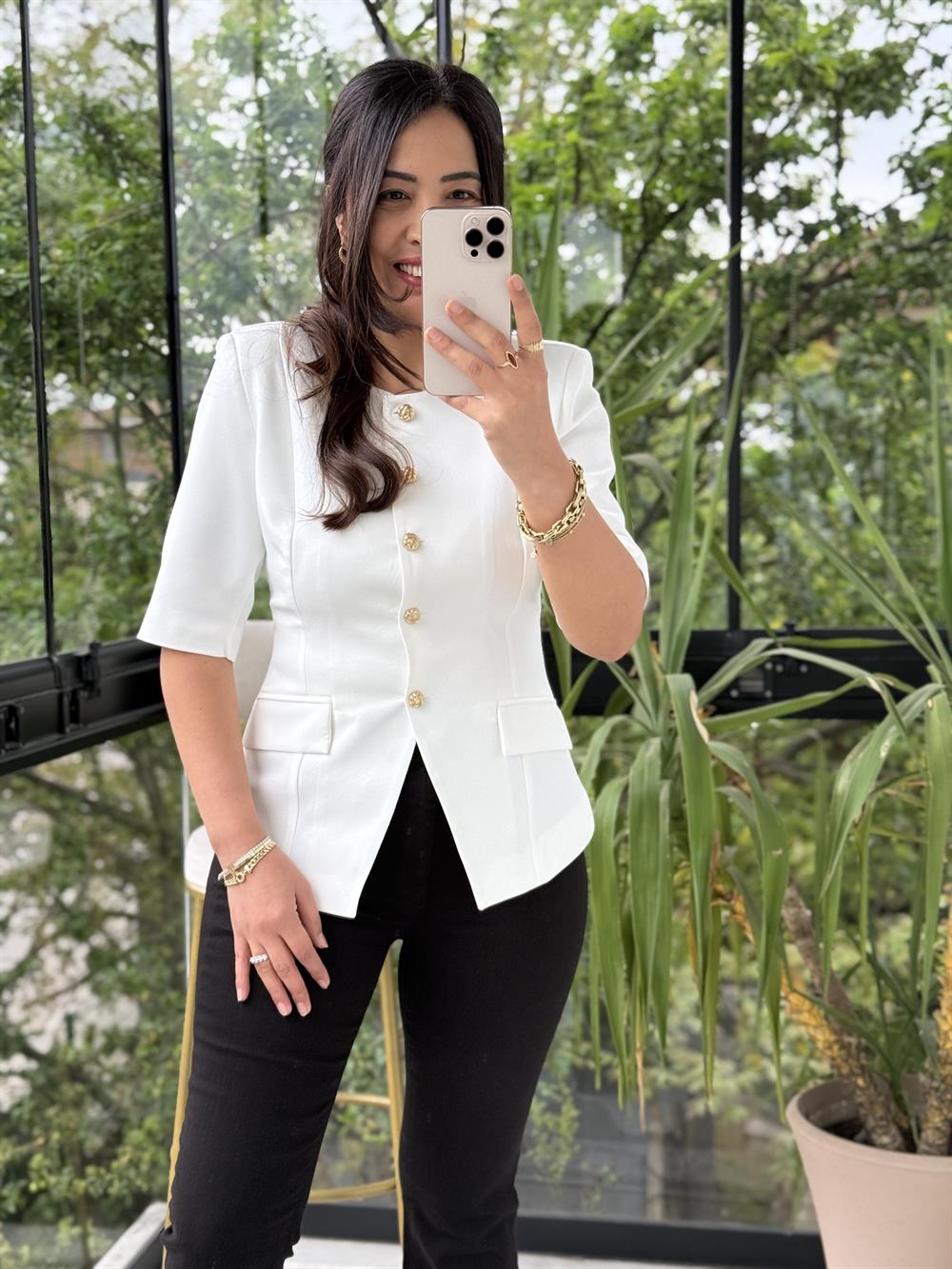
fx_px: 1760
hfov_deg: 30.3
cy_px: 634
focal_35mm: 48
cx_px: 476
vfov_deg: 39.7
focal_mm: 6.76
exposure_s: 1/346
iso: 80
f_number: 1.78
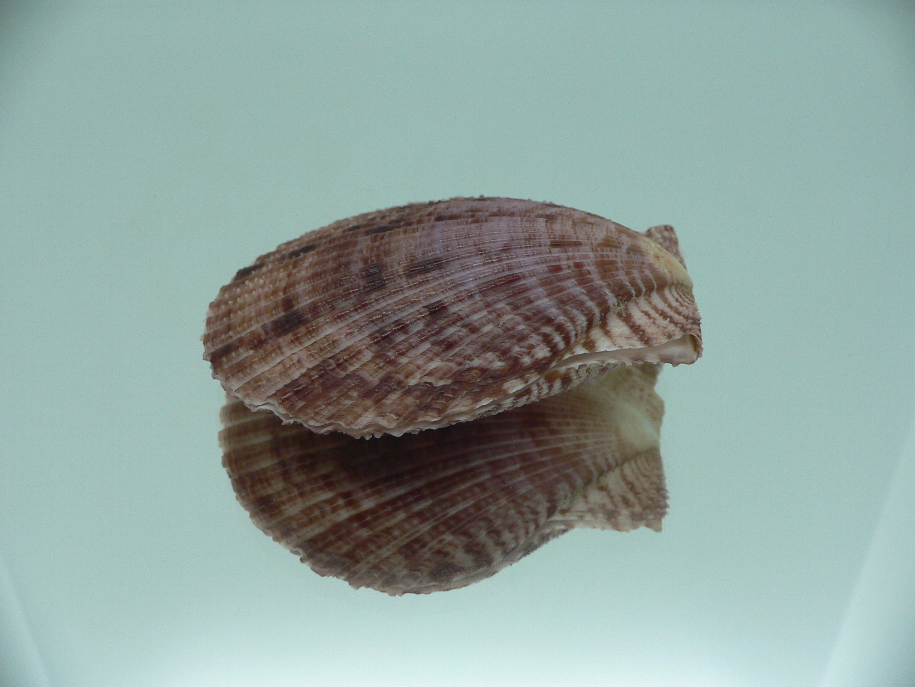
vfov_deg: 40.7
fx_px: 925
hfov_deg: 52.6
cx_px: 458
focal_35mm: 35
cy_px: 344
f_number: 2.8
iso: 100
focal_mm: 4.6
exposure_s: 1/60
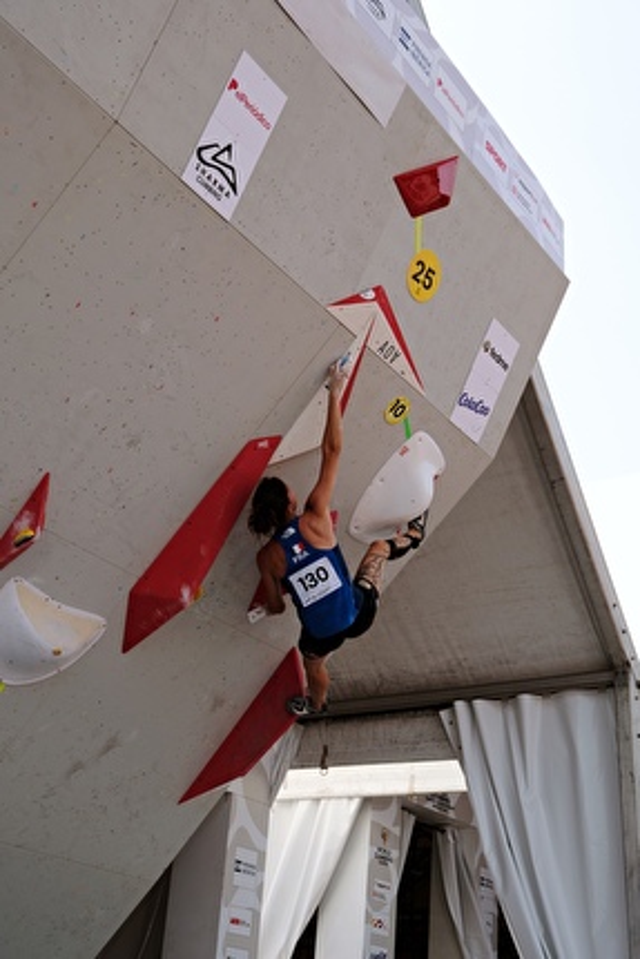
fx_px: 1172
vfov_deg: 44.5
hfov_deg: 30.5
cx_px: 320
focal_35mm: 44
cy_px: 480
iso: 160
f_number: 7.1
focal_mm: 29.2
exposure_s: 1/200
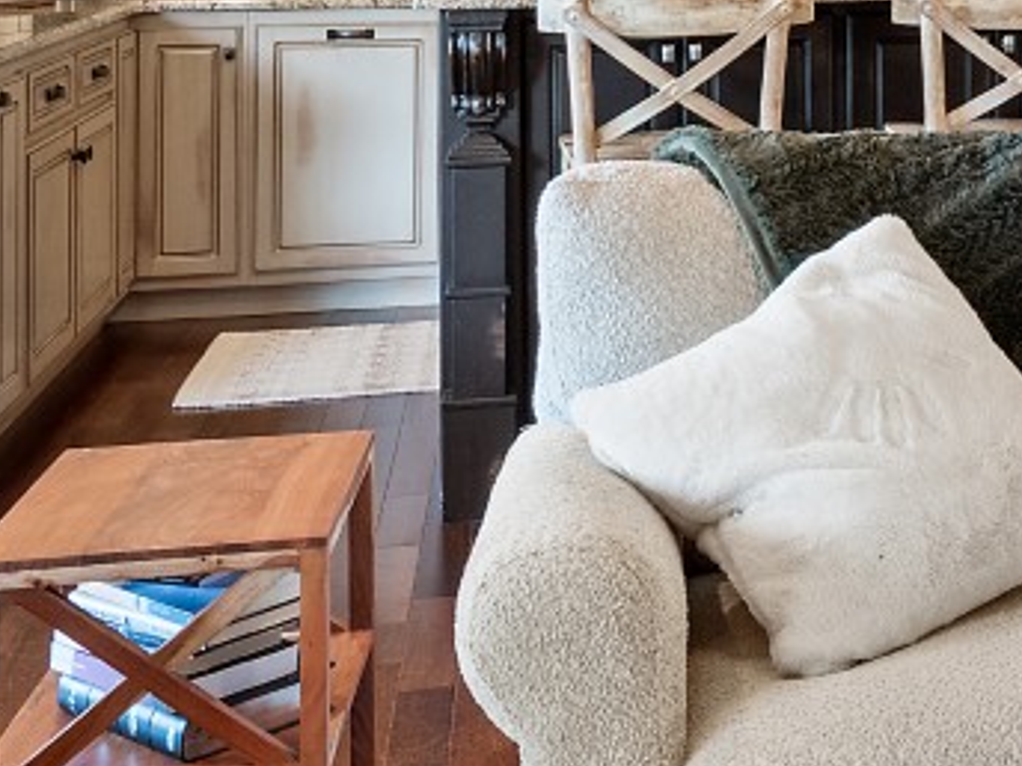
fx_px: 1978
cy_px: -163
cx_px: 1257
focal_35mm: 67
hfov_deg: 25.7
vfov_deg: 20.5
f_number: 5.6
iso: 400
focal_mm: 8
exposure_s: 1/10
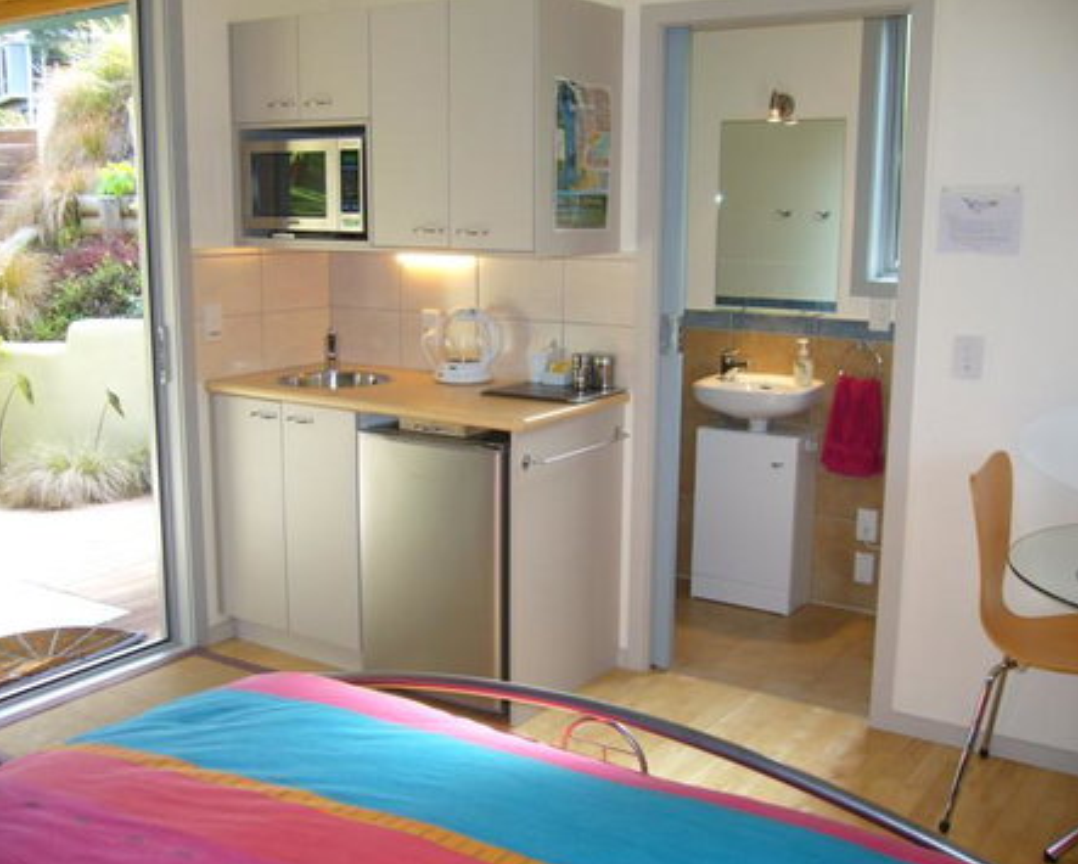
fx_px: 1181
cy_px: 433
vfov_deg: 40.2
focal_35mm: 37
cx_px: 533
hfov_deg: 49.1
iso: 150
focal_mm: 5.8
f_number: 2.8
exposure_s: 1/60
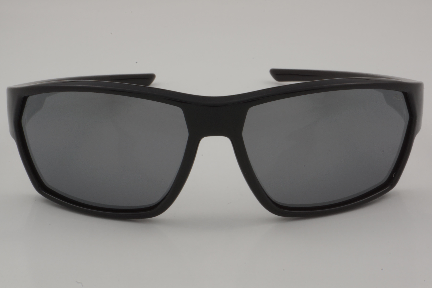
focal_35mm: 68
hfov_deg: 29.9
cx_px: 216
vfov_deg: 20.2
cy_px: 144
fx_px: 810
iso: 100
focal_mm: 45
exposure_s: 1/3
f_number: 36
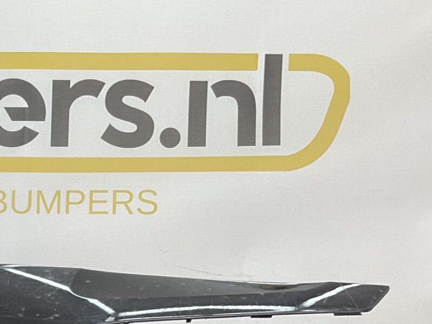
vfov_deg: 15.0
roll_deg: -2.4
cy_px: 459
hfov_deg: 20.2
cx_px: -39
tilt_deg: -8.3
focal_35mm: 93
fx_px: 1161
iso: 16
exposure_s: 1/120
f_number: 1.8
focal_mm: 3
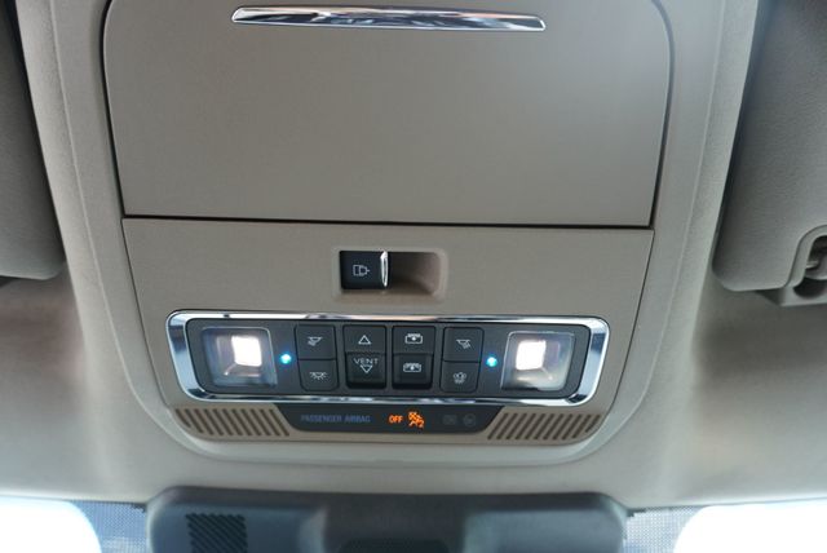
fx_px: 552
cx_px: 414
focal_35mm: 24
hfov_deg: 73.7
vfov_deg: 53.2
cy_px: 276
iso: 160
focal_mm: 16
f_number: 4
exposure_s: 1/60
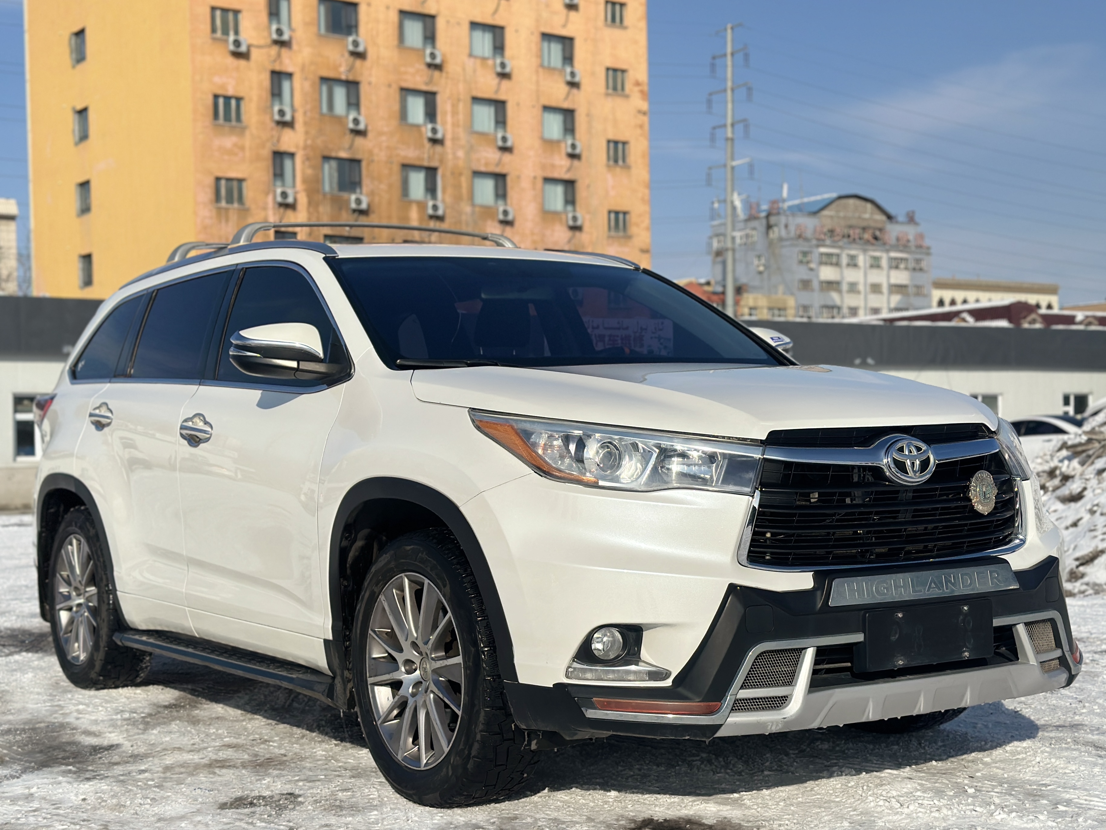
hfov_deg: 39.7
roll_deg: +0.4
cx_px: 553
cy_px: 415
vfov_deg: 30.3
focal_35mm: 48
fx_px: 1534
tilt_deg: -0.4
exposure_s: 1/15873
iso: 100
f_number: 1.78
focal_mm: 6.86
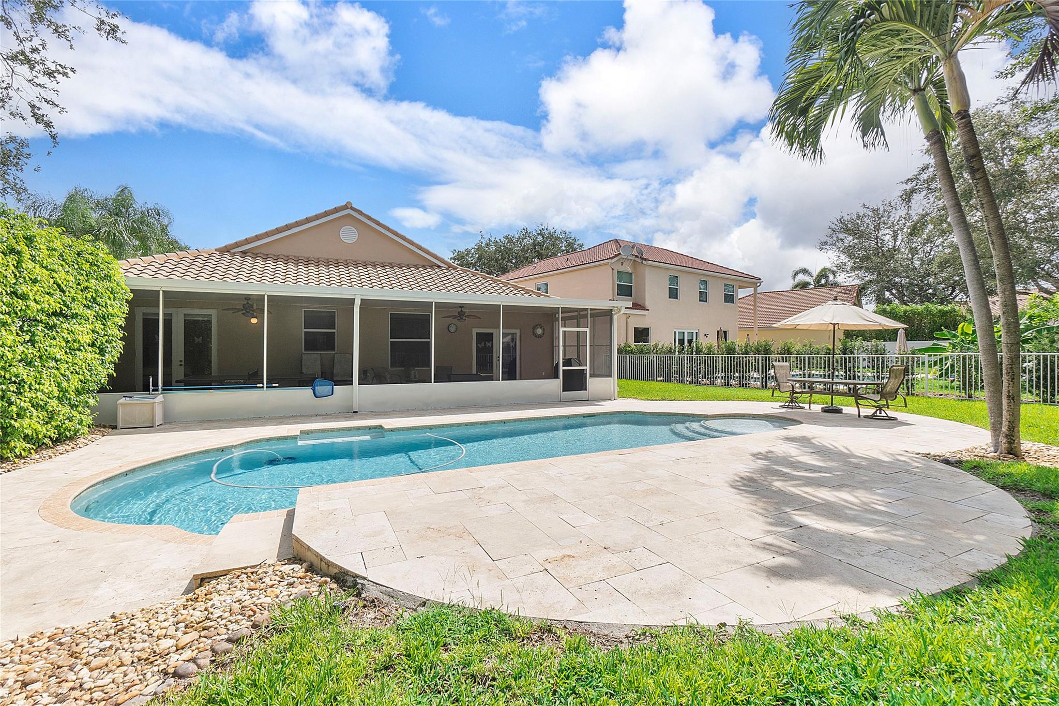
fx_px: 441
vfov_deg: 77.3
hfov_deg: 100.4
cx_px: 530
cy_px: 353
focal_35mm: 15
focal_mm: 10
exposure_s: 1/500
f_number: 9
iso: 200
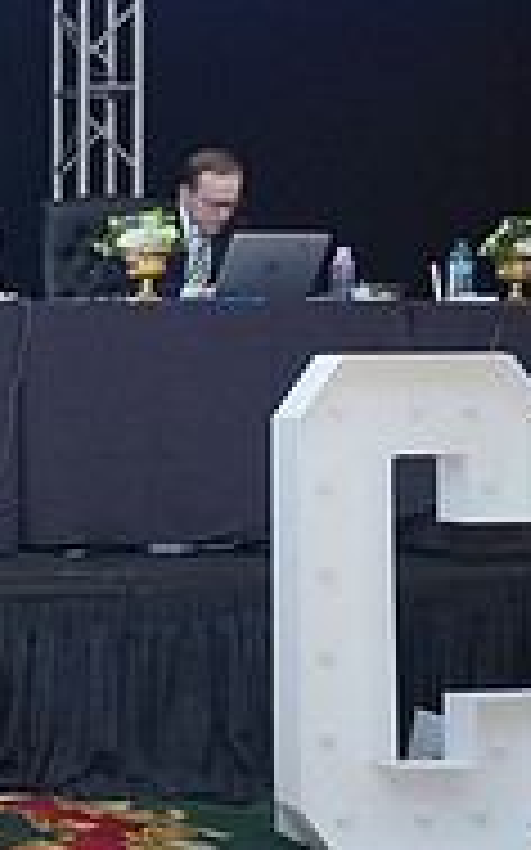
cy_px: 358
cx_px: -657
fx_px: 1738
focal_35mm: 75
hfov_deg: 13.6
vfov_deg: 27.5
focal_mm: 24
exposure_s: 1/200
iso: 1250
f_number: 4
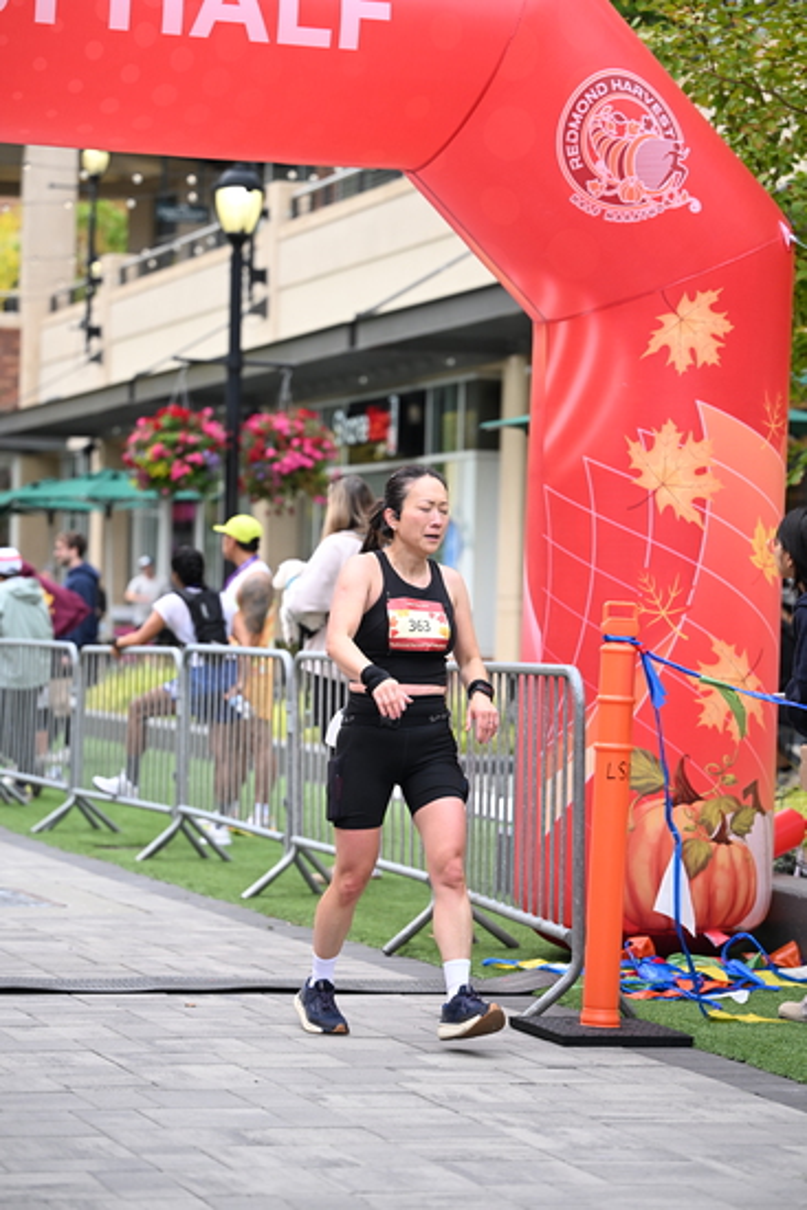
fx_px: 3159
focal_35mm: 94
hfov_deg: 14.6
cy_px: 605
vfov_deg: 21.7
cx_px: 404
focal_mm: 94
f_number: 2.8
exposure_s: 1/2000
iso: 640
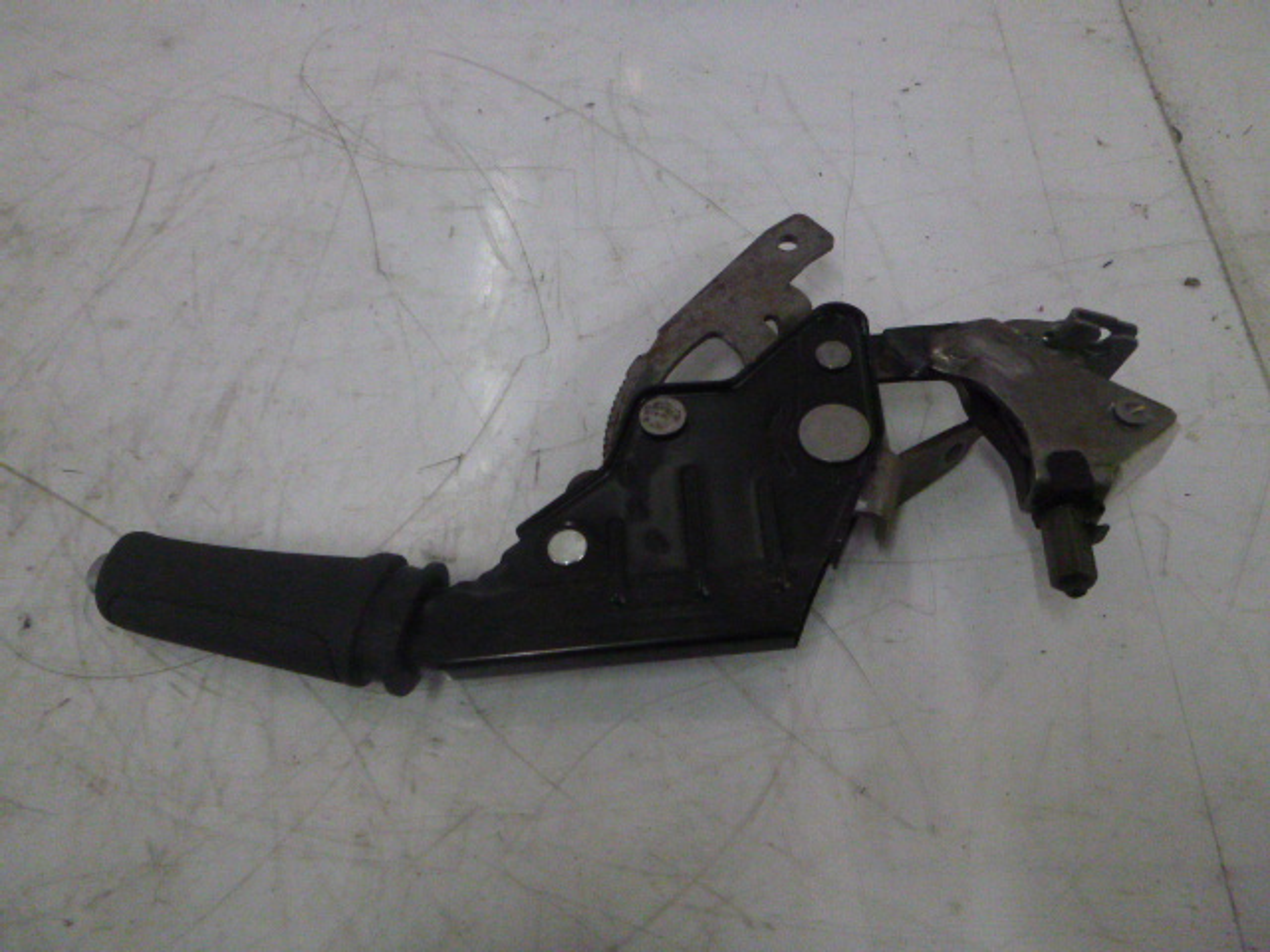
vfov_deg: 54.9
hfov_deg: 69.4
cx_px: 635
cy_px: 476
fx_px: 917
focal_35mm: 25
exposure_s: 1/60
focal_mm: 4.5
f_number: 3.9
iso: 800
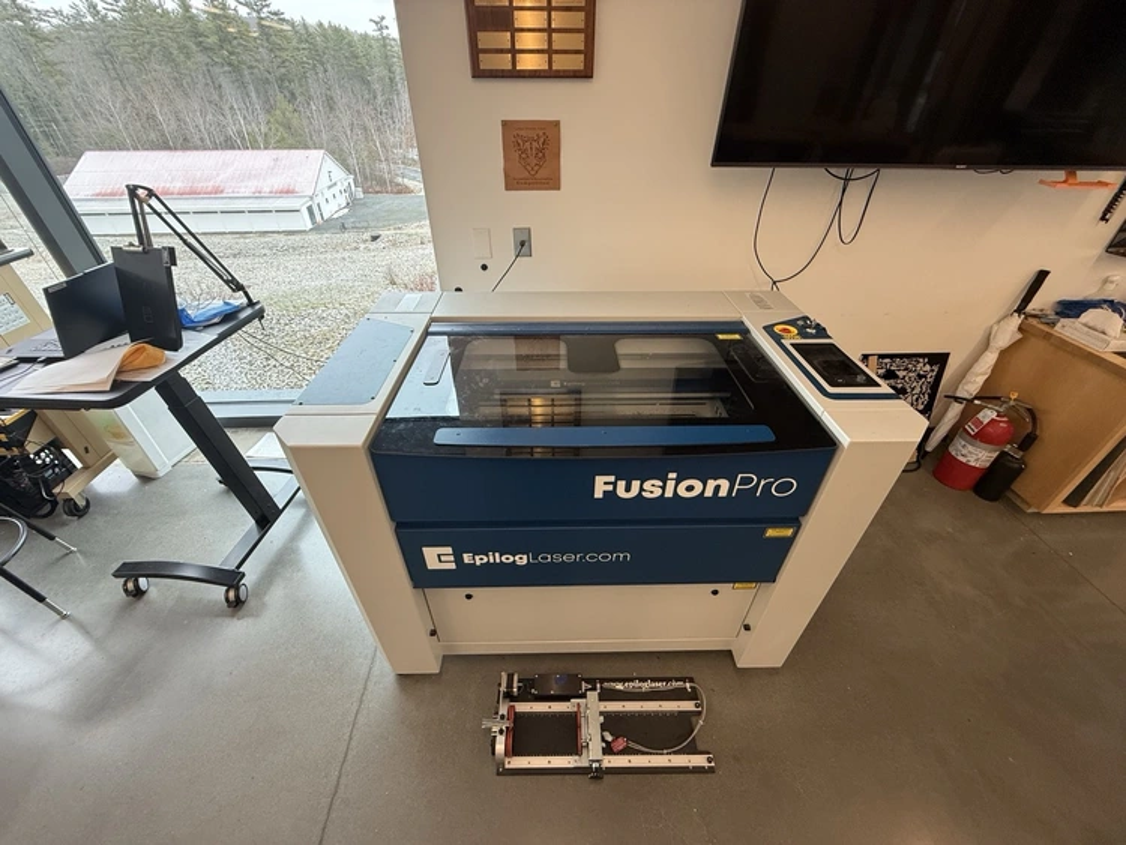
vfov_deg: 85.7
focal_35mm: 14
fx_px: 456
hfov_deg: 102.0
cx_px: 563
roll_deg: -0.5
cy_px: 422
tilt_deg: -36.7
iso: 160
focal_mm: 2.22
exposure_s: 1/99
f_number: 2.2
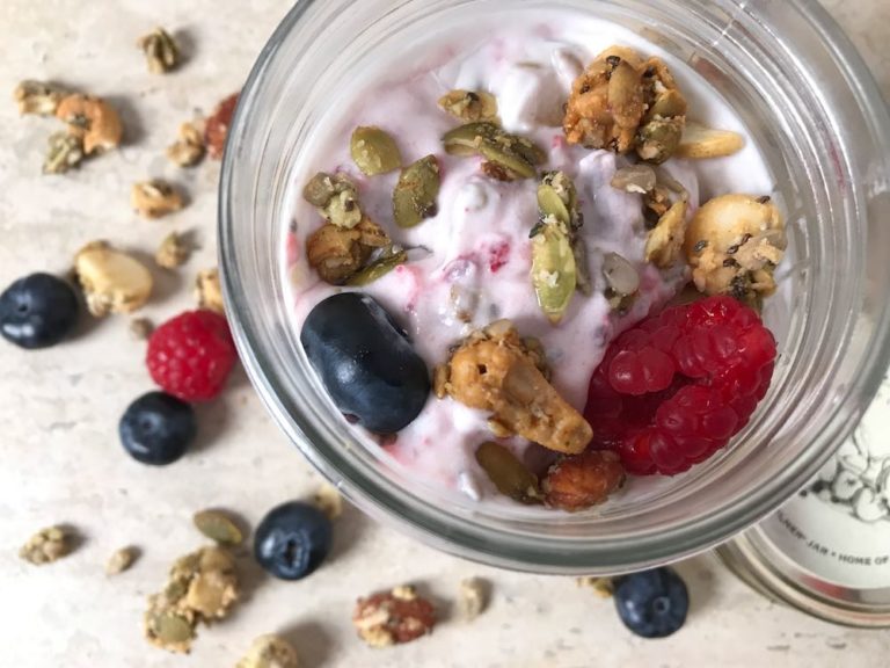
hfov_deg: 63.4
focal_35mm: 28
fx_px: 720
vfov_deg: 49.7
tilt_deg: -83.2
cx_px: 445
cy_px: 334
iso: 40
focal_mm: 3.99
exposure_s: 1/20
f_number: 1.8
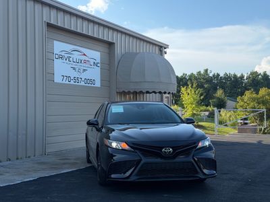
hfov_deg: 39.7
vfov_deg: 30.3
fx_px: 374
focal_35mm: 48
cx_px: 135
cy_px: 101
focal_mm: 6.76
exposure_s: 1/1027
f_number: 1.78
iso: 100
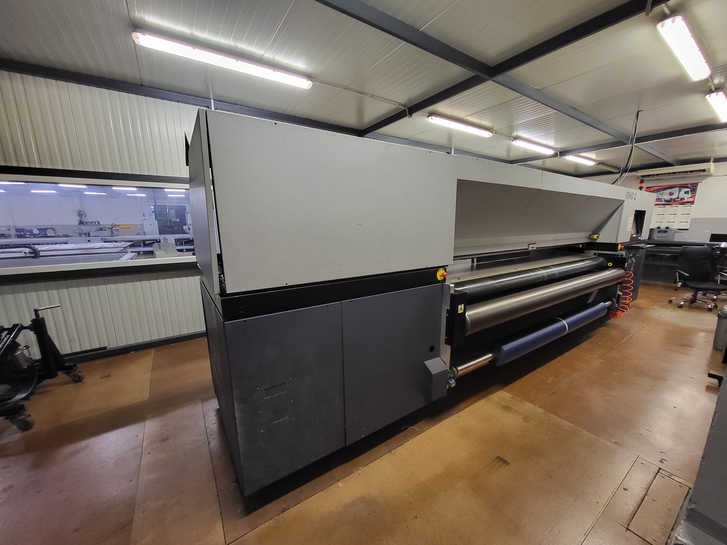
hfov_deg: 106.2
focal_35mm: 13
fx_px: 273
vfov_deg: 89.9
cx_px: 364
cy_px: 272
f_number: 2.2
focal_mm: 1.74
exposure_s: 1/50
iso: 320
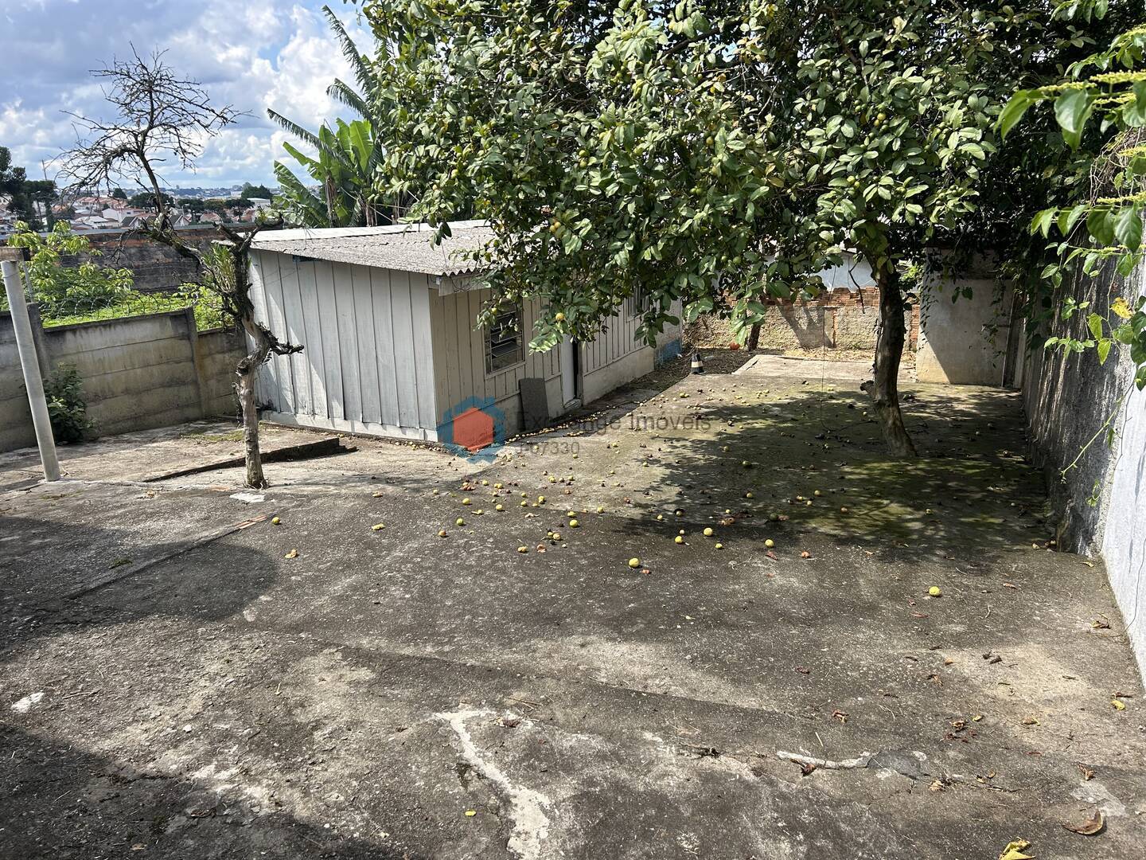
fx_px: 861
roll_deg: +1.8
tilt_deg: -14.7
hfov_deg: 67.3
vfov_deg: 53.1
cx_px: 573
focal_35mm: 26
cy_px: 430
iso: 50
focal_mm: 5.7
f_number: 1.5
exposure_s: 1/1511
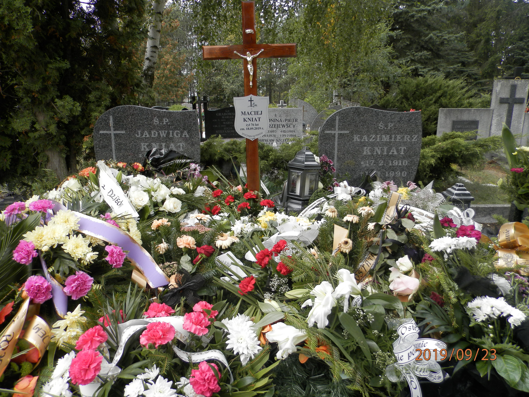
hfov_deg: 69.4
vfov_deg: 54.9
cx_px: 264
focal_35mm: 25
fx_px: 382
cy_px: 198
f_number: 3.1
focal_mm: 4.5
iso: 80
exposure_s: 1/200
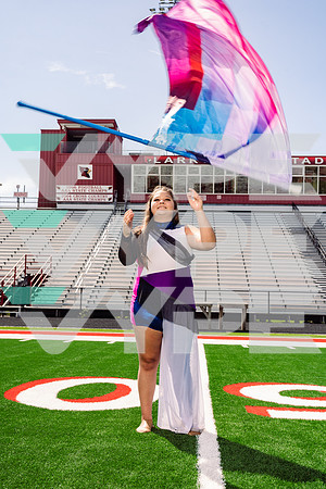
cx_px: 163
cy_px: 244
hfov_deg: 31.2
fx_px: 584
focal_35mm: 43
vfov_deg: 45.4
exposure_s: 1/200
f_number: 7.1
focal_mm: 43
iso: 64
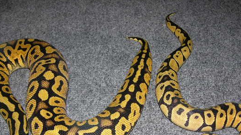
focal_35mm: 47
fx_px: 300
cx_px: 124
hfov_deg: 43.7
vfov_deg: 25.1
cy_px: 105
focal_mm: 8.9
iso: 50
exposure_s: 1/60.1
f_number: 2.8
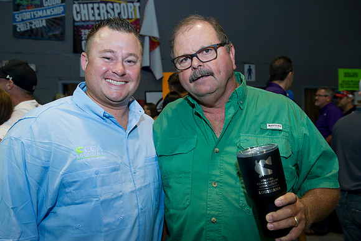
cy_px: 120
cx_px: 180
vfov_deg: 42.3
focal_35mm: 31
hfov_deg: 60.3
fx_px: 311
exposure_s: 1/100
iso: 1250
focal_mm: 31
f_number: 5
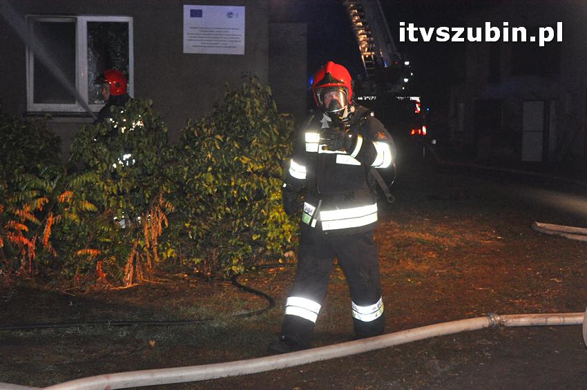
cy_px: 195
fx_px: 977
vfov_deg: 22.6
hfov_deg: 33.4
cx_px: 294
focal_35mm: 60
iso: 2500
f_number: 5.6
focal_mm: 40
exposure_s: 1/60
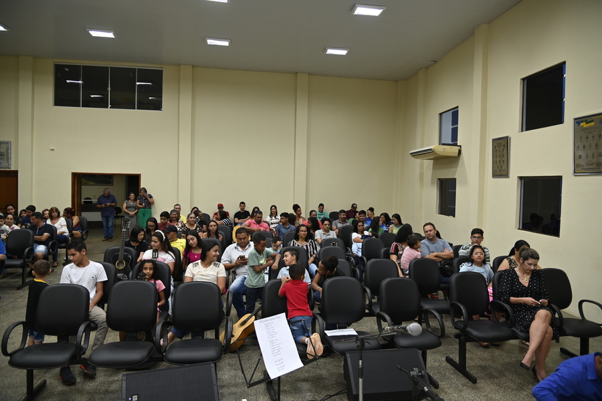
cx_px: 301
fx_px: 401
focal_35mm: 24
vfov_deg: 53.1
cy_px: 200
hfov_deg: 73.8
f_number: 4
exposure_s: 1/60
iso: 1250
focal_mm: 24
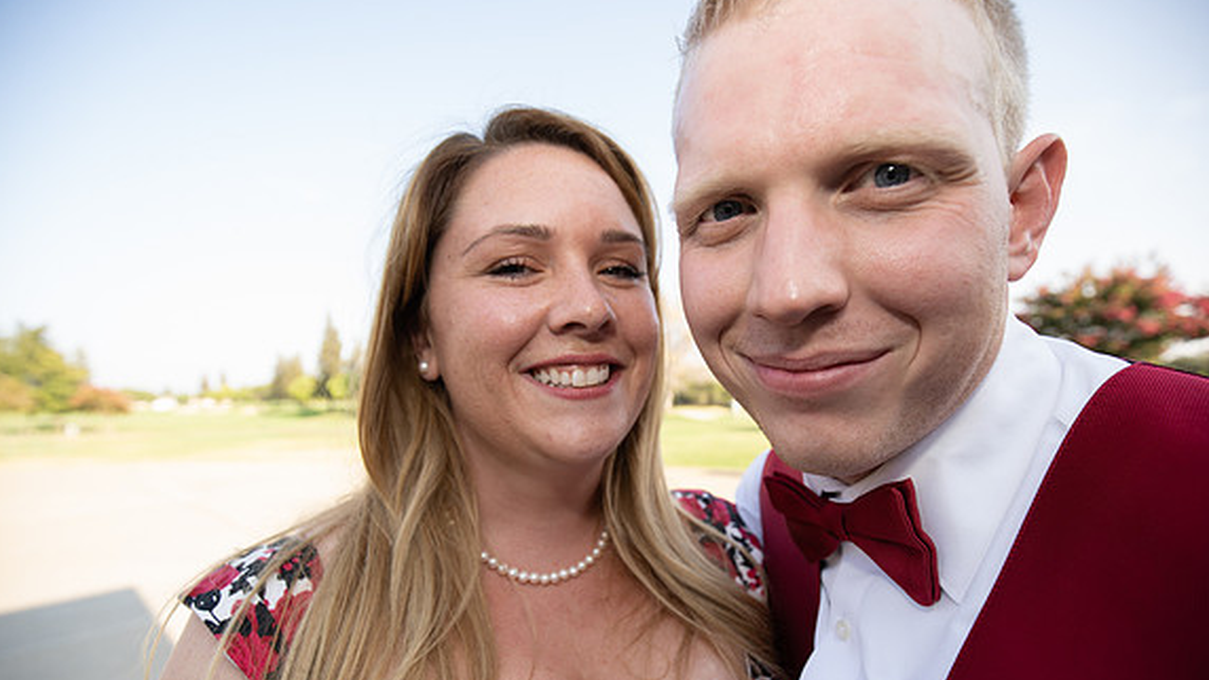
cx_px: 604
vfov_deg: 63.6
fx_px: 545
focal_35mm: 17
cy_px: 394
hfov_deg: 95.9
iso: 200
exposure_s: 1/250
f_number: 4
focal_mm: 16
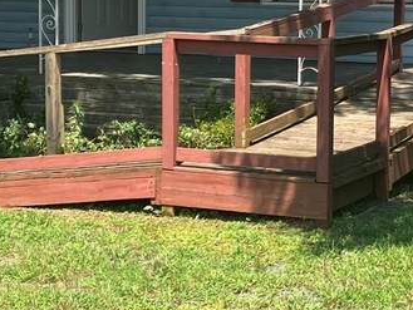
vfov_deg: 13.6
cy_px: 136
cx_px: 296
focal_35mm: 109
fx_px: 1301
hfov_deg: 18.0
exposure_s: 1/917
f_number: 1.8
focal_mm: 3.99
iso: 32
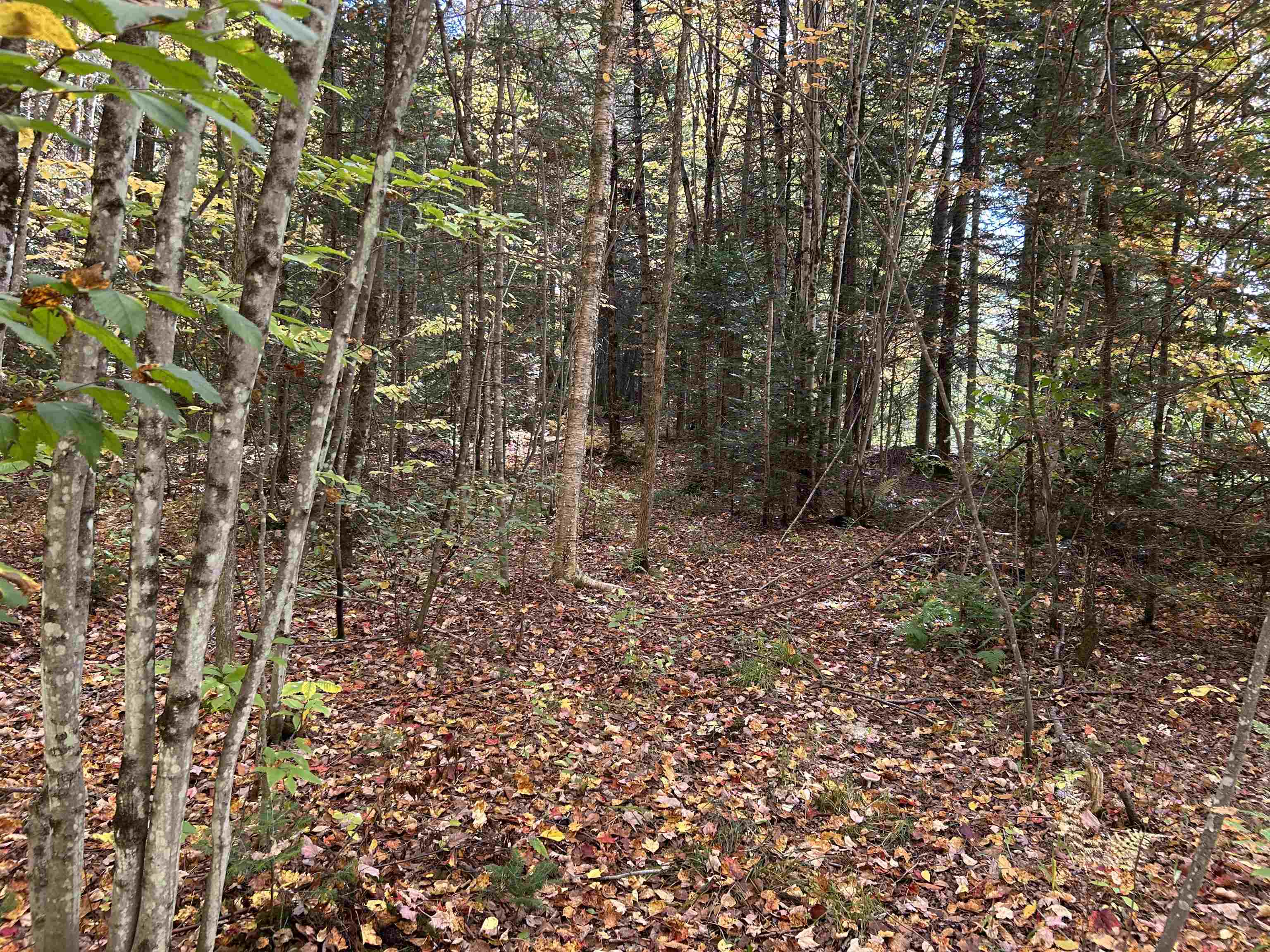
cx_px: 635
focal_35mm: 26
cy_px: 476
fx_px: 954
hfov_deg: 67.3
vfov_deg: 53.1
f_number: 1.5
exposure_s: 1/121
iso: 64
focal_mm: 5.7
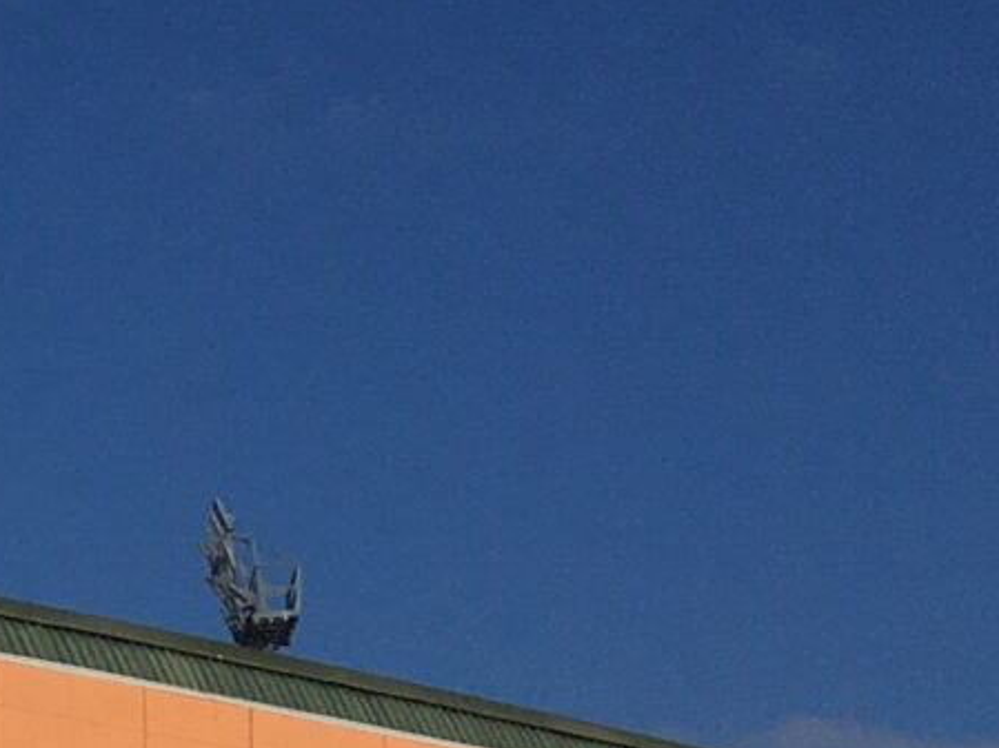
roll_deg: -1.1
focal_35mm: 165
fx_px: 4759
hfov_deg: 10.3
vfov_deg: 8.4
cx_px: -1452
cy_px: 1609
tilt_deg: +4.9
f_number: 2.2
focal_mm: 4.15
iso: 25
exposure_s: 1/4525
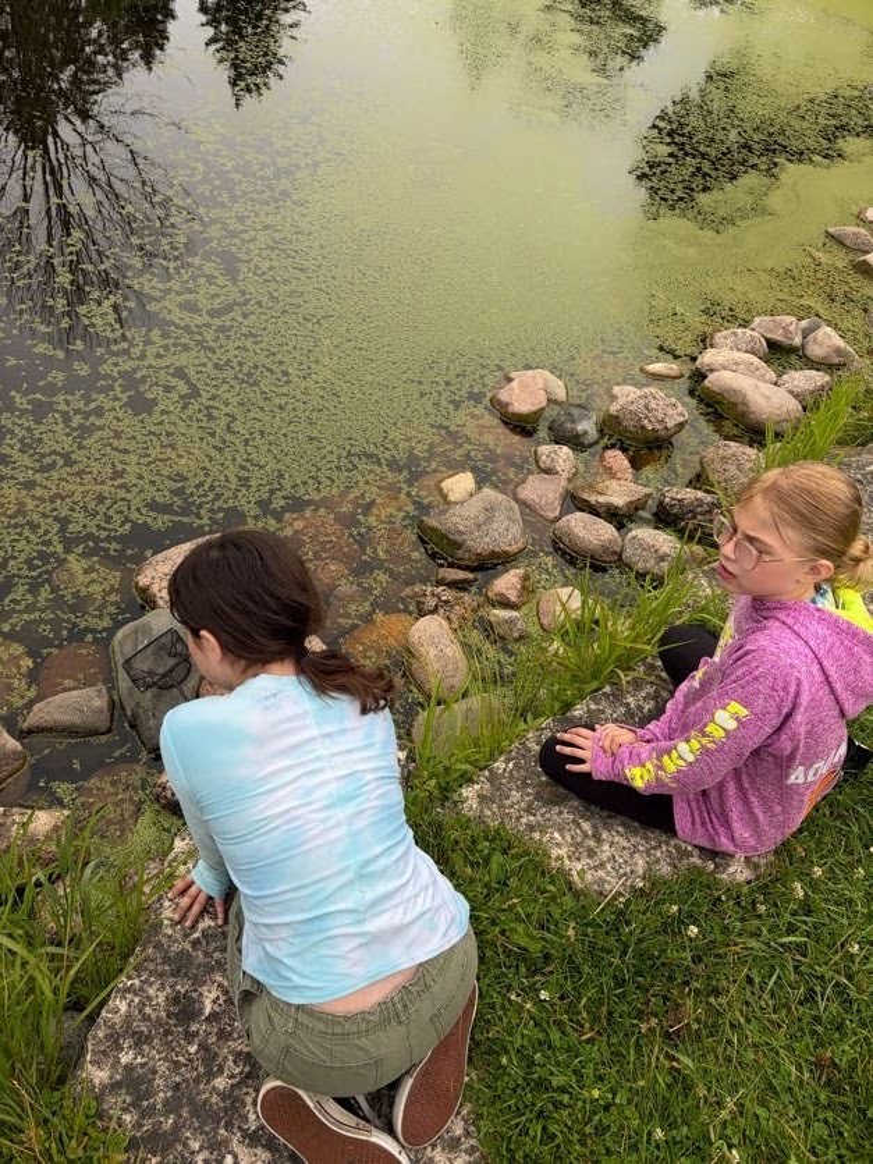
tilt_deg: -43.5
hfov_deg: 53.1
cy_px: 582
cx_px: 436
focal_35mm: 26
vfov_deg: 67.3
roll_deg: -14.0
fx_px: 874
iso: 50
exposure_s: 1/539
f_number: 1.6
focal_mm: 5.96
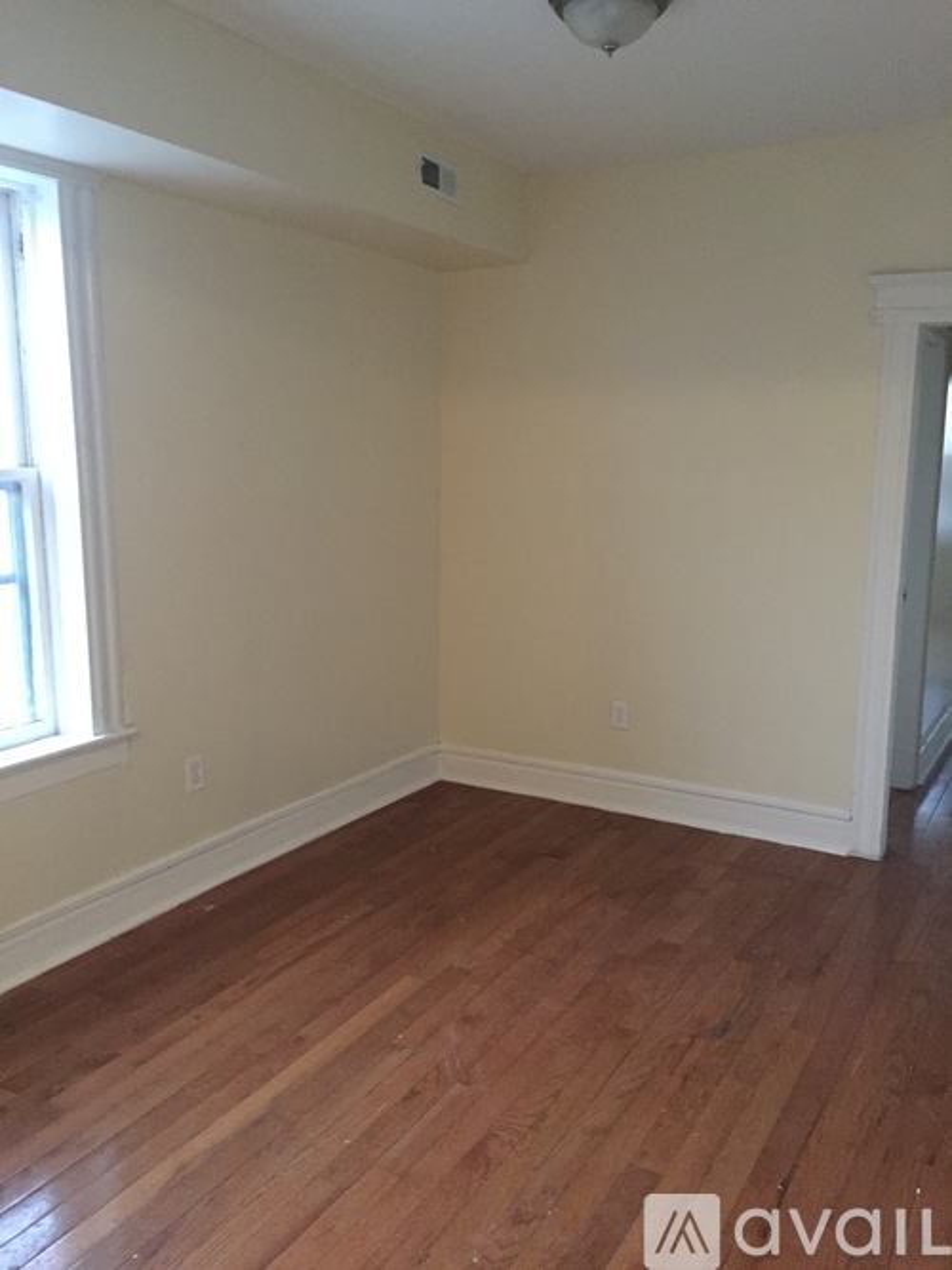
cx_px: 476
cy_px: 635
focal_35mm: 29
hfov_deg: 48.2
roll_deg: -0.1
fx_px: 1064
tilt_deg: -9.7
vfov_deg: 61.7
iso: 500
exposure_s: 1/15
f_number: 2.2
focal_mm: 4.15
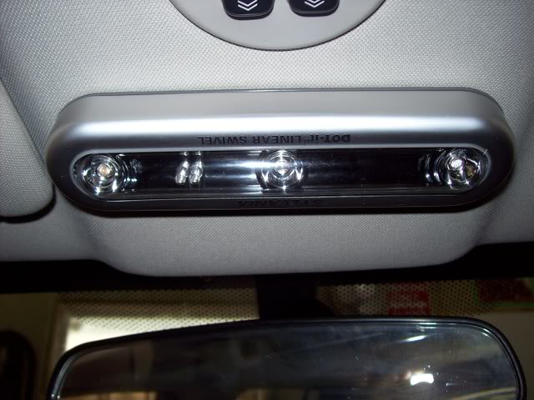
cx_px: 267
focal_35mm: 36
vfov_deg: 39.7
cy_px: 200
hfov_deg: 51.4
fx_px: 555
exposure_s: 1/64
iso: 80
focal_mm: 6
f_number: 2.7
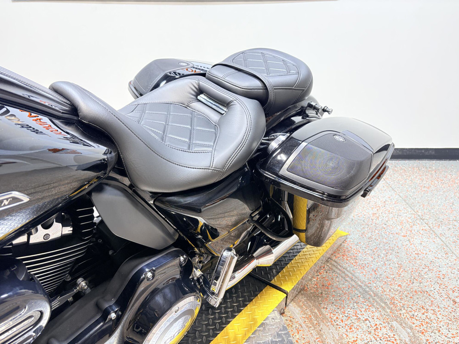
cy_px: 172
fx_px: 345
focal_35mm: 26
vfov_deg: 53.1
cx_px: 230
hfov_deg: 67.3
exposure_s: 1/120
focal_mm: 5.96
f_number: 1.6
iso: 100
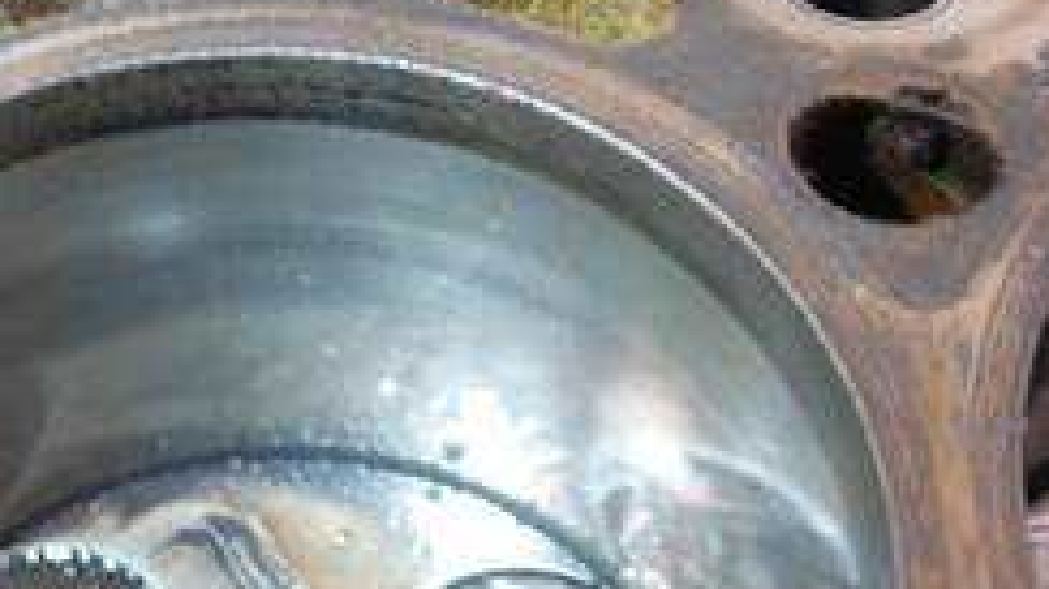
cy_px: 434
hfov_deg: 33.1
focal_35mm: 60
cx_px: 103
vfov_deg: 19.9
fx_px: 1668
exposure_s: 1/60
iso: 1000
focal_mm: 14
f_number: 3.5
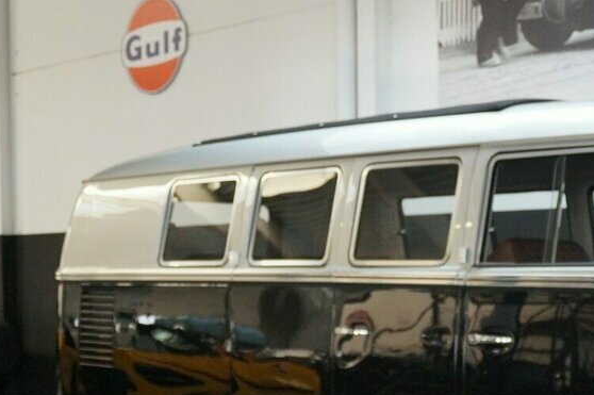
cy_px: 339
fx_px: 1170
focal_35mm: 71
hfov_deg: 27.8
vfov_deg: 18.9
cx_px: 489
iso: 1600
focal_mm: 22
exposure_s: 1/160
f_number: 4
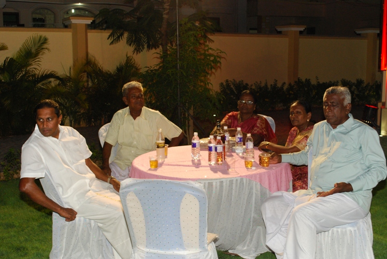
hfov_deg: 41.1
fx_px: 517
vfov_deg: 28.1
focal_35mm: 48
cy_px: 130
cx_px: 194
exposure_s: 1/60
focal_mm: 32
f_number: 7.1
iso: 800
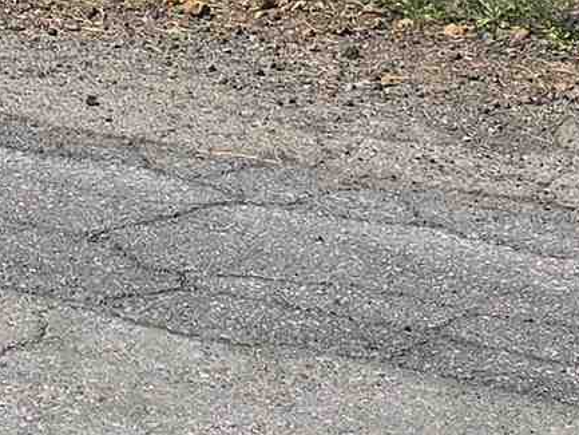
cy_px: -731
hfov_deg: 11.9
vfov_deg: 8.1
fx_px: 2727
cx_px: -111
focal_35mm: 163
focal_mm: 6.3
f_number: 1.7
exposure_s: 1/812
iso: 12
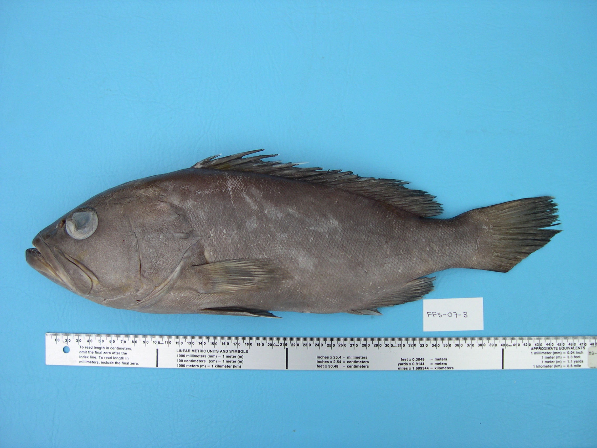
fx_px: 655
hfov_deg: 49.0
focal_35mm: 38
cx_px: 298
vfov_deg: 37.7
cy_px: 224
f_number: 2.8
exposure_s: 1/354
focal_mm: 8
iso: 100
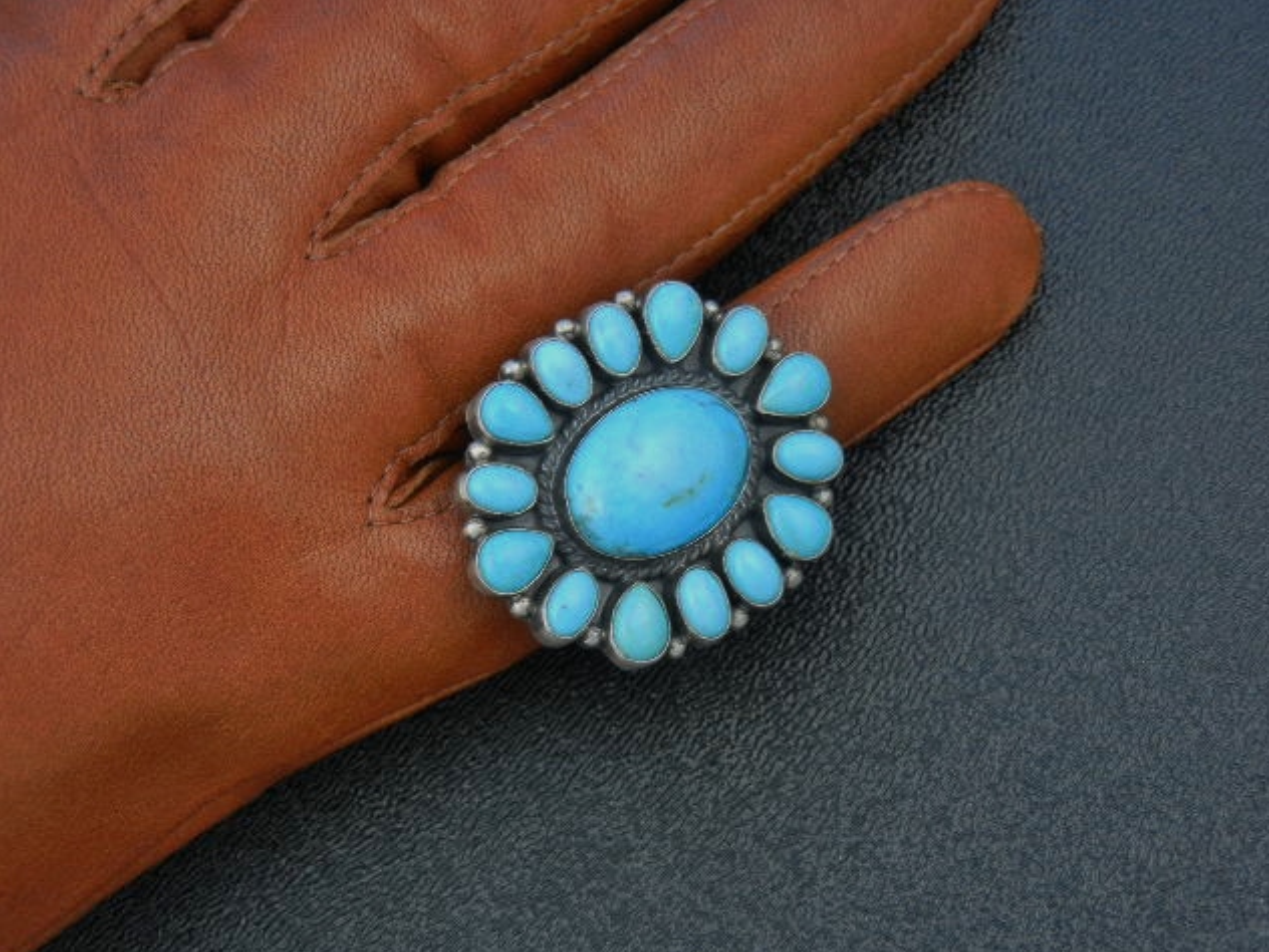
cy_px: 480
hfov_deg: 25.0
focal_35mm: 78
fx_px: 2859
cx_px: 639
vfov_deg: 18.9
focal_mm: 13.9
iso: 200
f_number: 4.3
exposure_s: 1/4.8
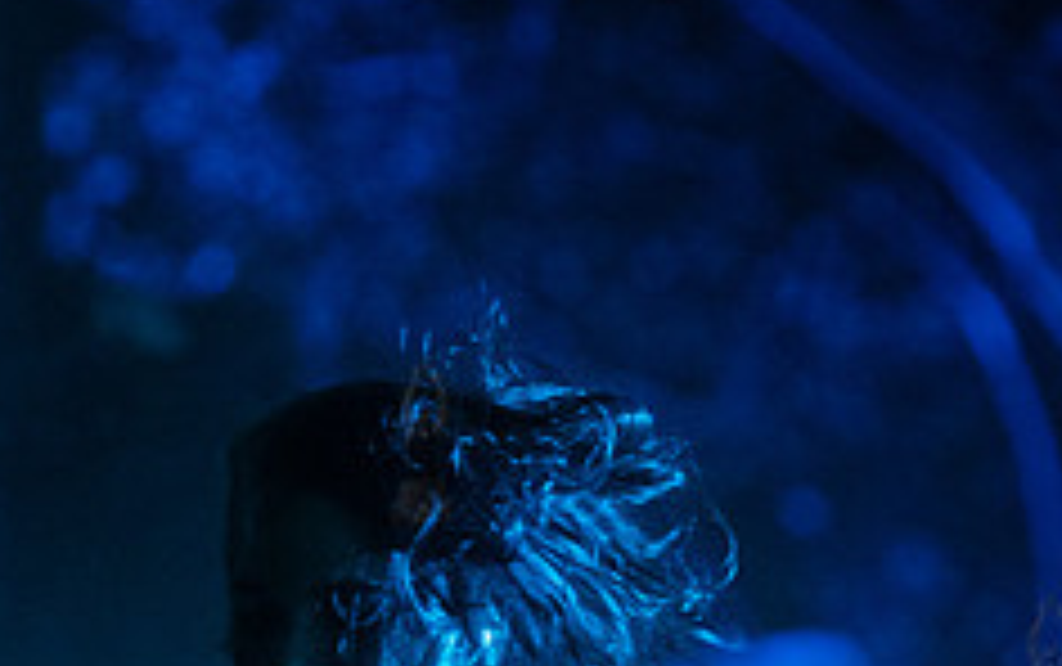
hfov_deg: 4.7
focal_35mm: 446
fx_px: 12921
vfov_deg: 2.9
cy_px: 891
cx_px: 378
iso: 6400
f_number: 3.5
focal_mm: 155
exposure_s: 1/250
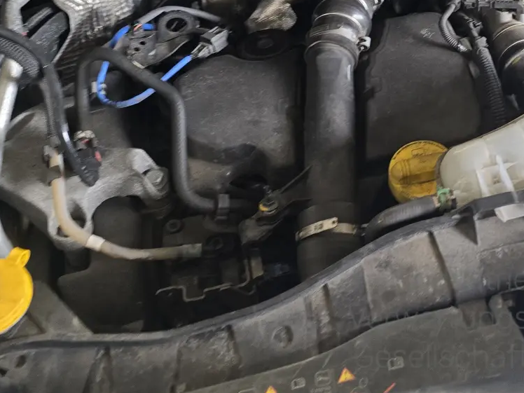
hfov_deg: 31.5
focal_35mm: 59
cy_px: -35
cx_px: 448
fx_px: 893
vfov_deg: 23.4
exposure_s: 1/100
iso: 200
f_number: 1.7
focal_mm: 6.3
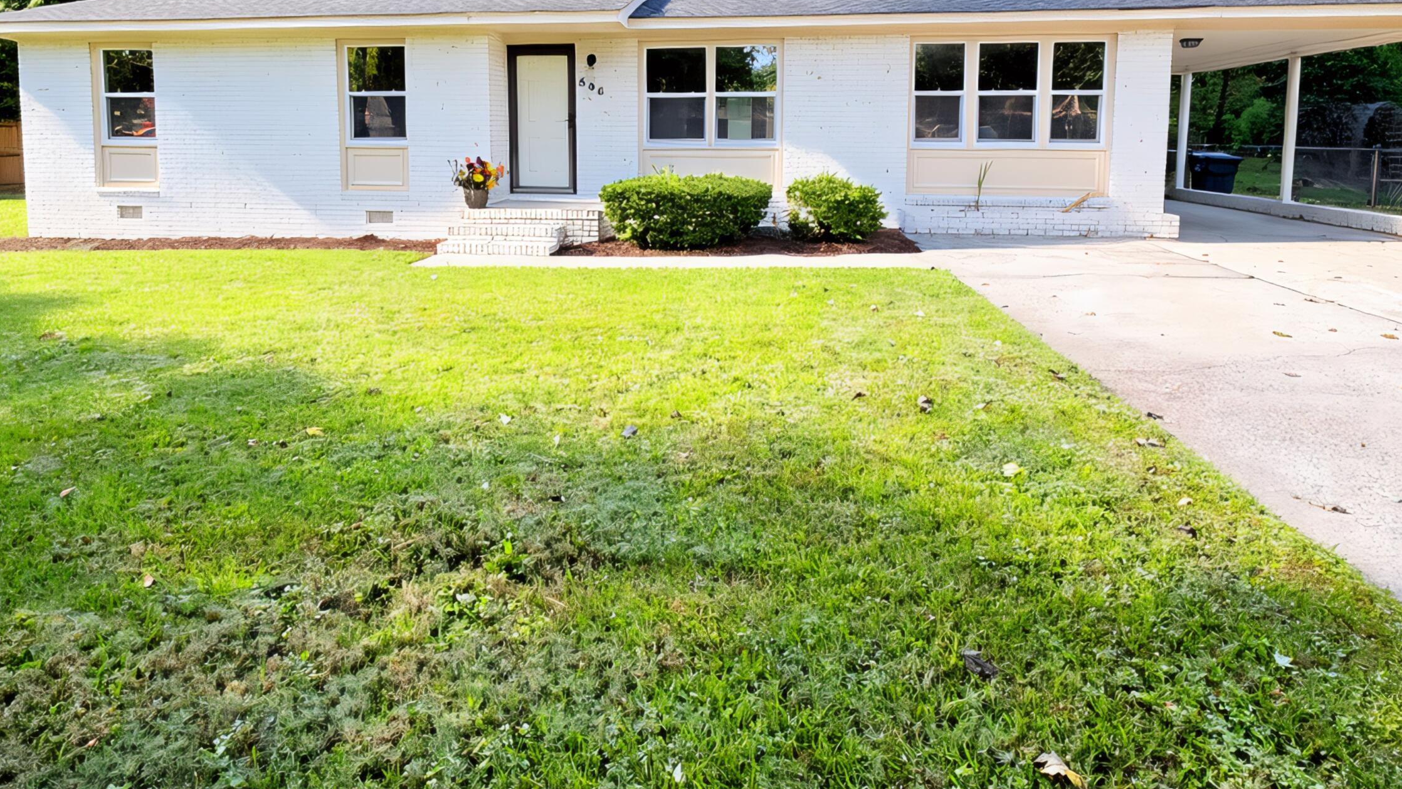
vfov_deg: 55.5
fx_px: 706
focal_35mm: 19
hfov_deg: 89.5
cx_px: 678
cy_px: 195
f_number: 1.9
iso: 40
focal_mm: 2.2
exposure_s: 1/496
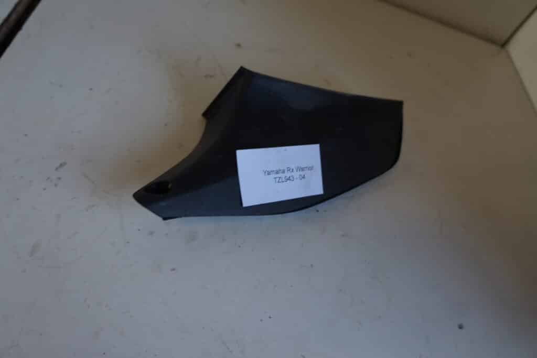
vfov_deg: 47.9
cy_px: 179
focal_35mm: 27
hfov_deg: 67.4
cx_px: 268
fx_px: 403
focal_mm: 18
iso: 125
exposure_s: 1/60
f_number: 3.5
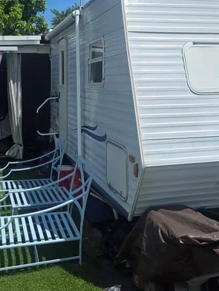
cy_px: 72
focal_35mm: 49
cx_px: 111
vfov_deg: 37.9
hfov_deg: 29.7
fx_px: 413
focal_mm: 6.3
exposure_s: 1/7626
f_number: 1.7
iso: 80
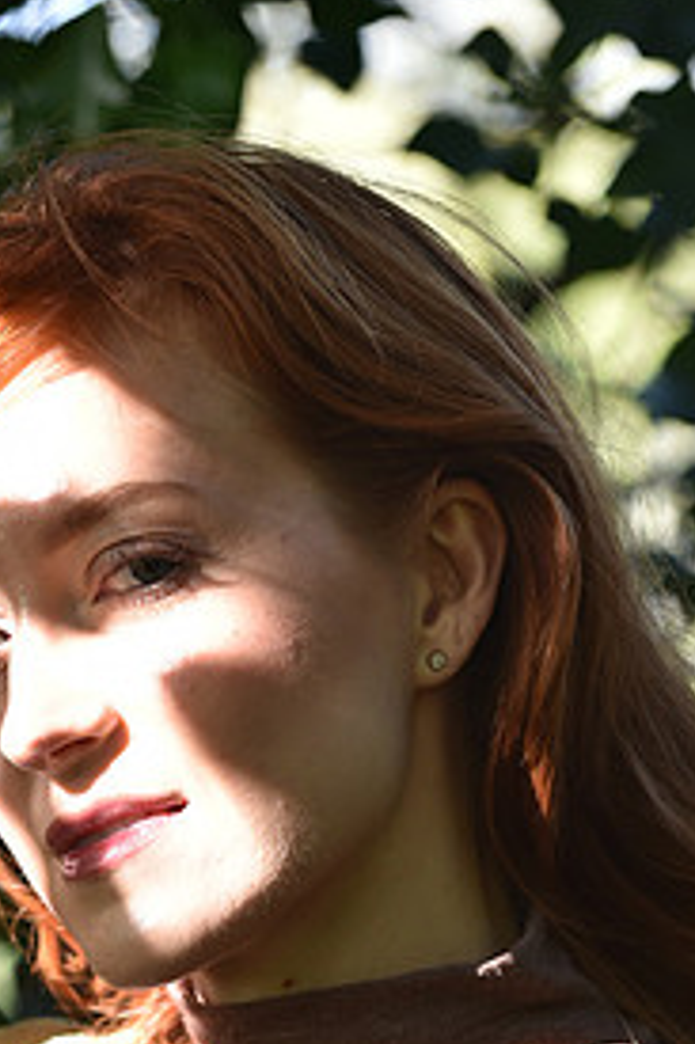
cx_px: 194
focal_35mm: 327
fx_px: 9481
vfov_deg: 6.3
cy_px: 1048
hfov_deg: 4.2
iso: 1000
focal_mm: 155
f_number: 4
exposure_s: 1/400
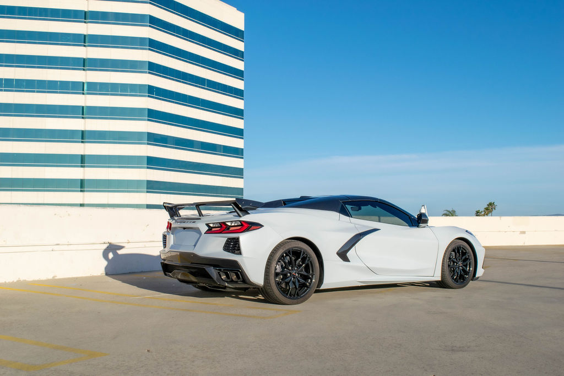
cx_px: 282
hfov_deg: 47.9
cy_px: 188
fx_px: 635
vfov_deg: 33.0
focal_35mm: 40
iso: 200
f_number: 11
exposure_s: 1/500
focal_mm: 27
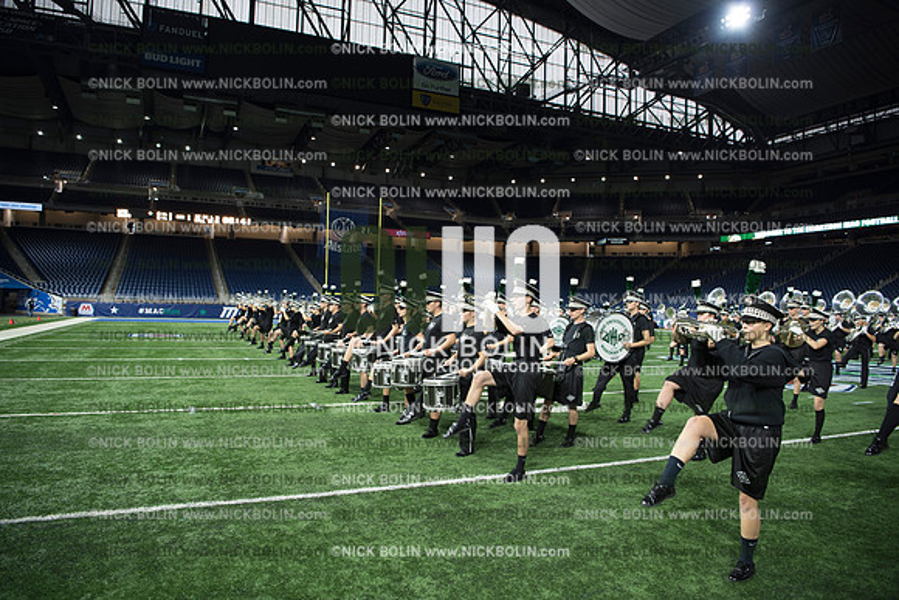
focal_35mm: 24
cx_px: 450
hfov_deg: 73.7
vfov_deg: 53.2
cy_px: 300
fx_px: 599
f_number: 3.2
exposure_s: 1/200
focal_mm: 24
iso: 500
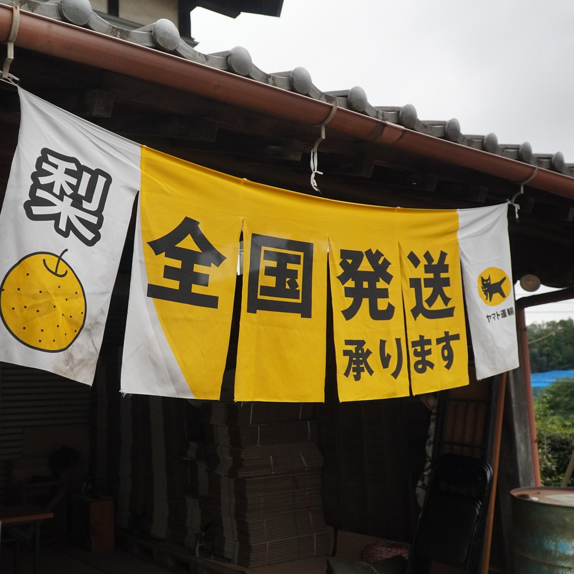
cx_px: 208
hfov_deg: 46.7
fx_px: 657
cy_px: 290
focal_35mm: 35
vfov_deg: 47.2
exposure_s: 1/160
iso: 1000
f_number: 4
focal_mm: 18
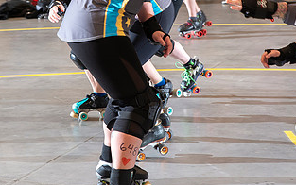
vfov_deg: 11.1
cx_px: 121
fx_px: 944
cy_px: 9
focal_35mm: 117
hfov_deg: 17.8
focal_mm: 62
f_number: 5.6
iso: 640
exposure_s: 1/160
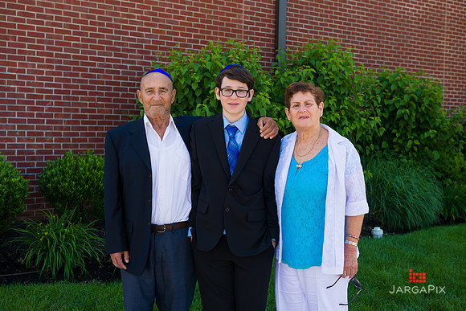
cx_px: 233
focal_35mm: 48
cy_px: 156
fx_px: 621
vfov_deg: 28.1
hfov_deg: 41.1
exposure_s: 1/160
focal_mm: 48
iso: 200
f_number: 5
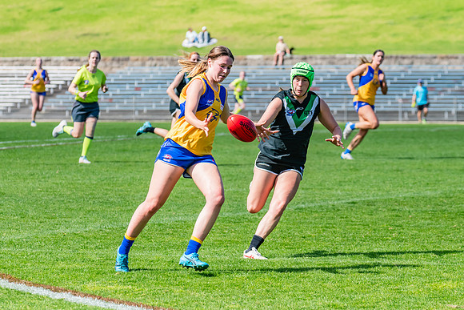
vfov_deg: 5.7
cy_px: 167
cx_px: 227
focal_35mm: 243
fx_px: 3130
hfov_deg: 8.5
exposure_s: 1/1600
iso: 800
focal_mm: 210
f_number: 8
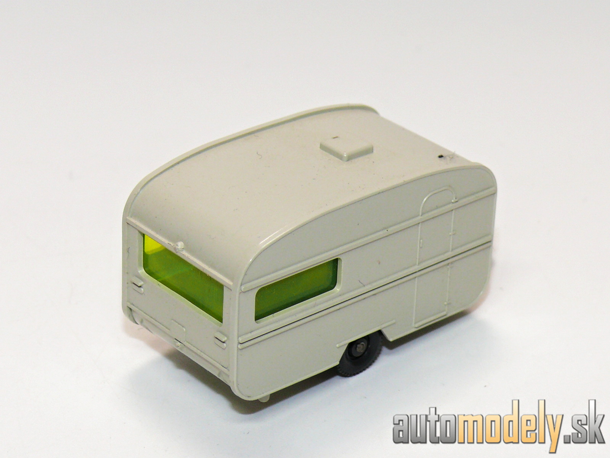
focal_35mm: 125
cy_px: 229
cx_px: 305
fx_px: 2203
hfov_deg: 15.8
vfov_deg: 11.9
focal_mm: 14.8
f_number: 4
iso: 100
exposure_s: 1/30
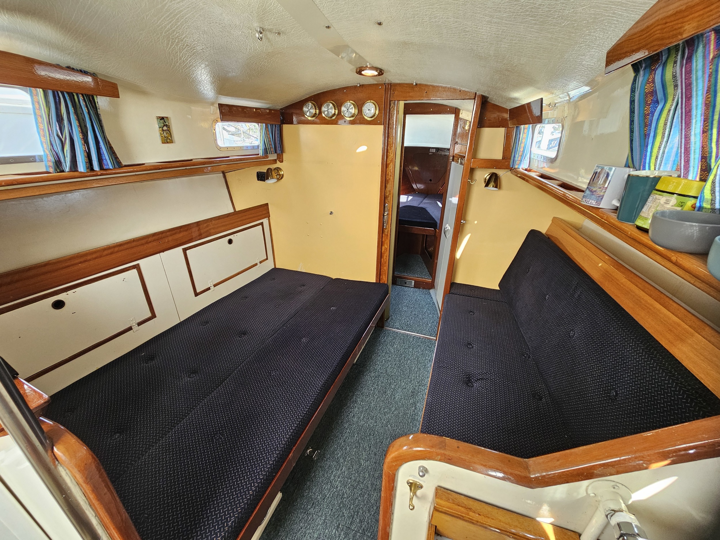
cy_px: 270
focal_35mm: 13
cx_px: 360
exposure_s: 1/70.8
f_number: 2.2
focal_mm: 2.2
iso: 80
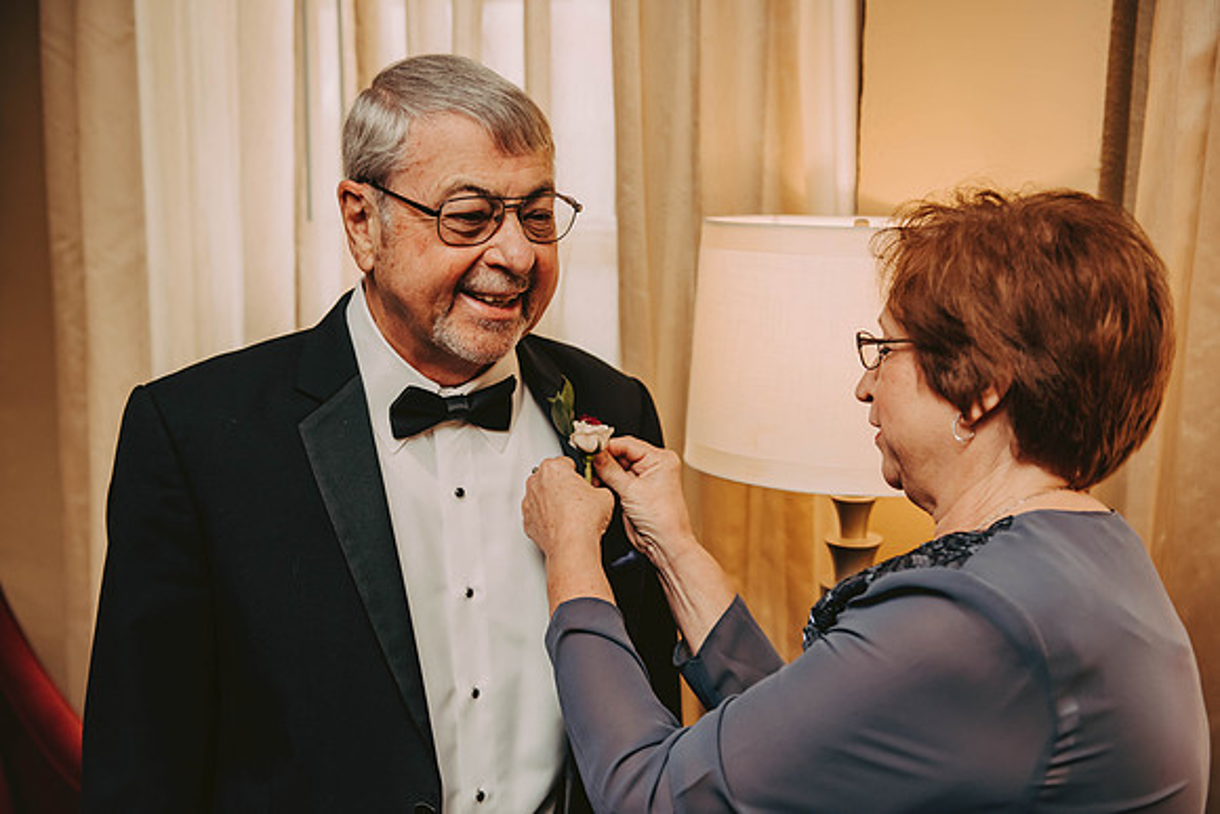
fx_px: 1627
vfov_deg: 28.1
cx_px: 610
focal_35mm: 48
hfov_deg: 41.1
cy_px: 407
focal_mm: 48
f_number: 3.2
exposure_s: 1/250
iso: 800
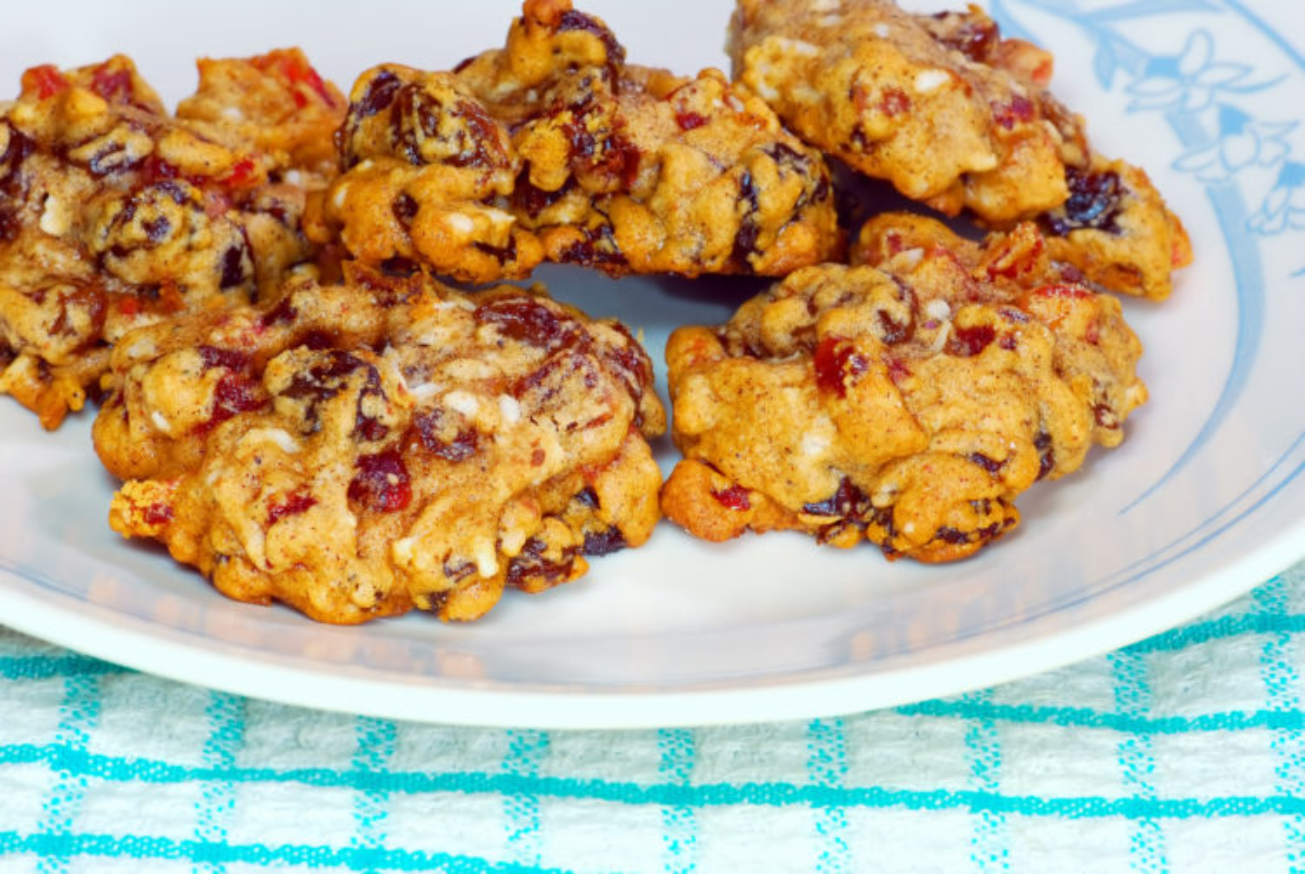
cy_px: 437
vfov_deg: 10.2
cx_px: 652
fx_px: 4899
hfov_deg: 15.2
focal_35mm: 135
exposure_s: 1/2
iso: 100
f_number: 22
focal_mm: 90
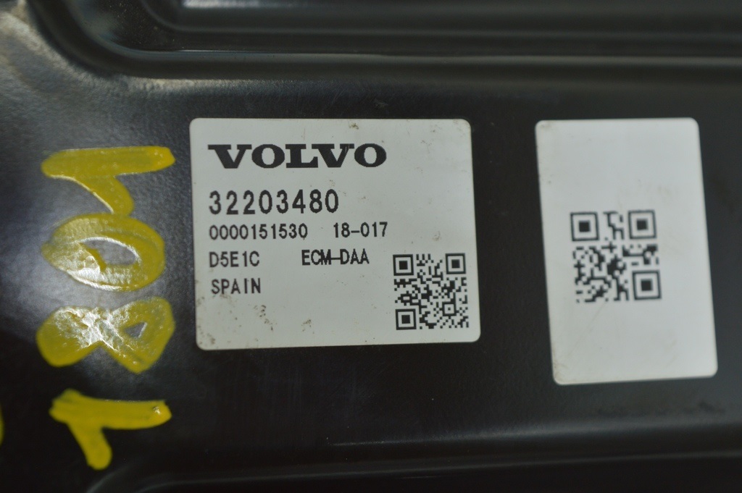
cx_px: 371
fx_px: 1699
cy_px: 246
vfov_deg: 16.5
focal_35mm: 82
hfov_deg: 24.6
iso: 400
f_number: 5.6
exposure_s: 1/40
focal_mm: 55
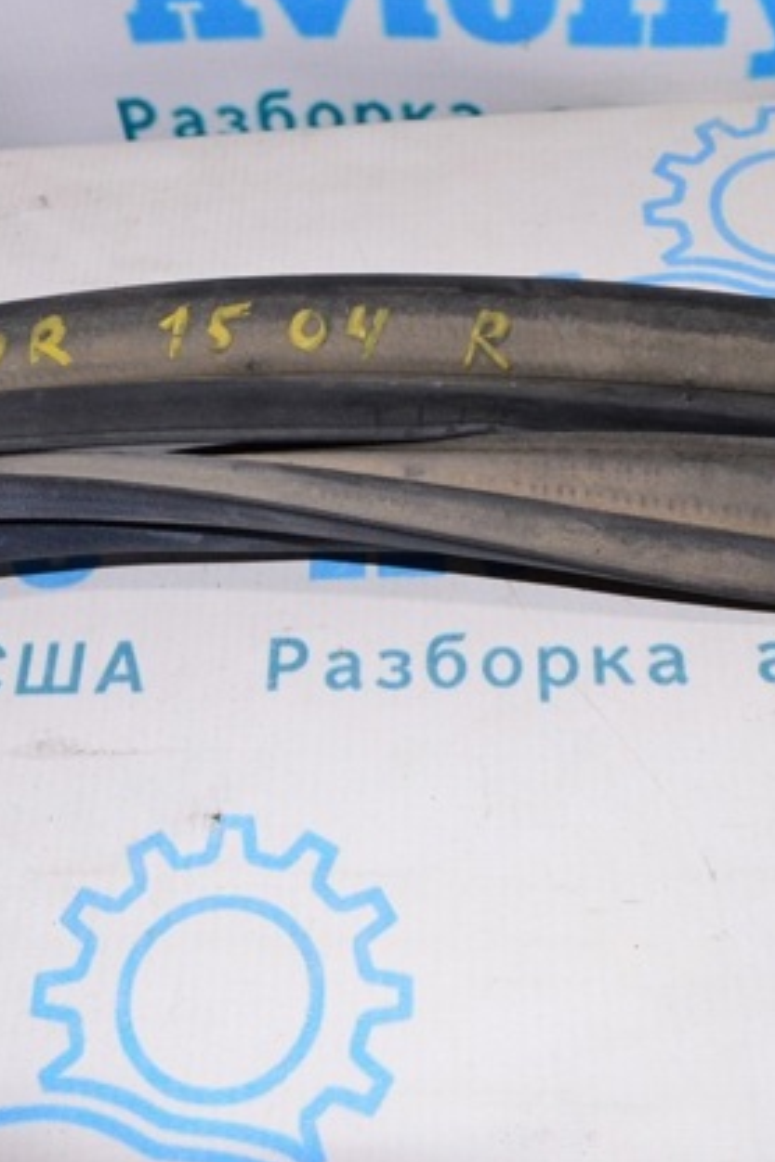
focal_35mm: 46
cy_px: 578
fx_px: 1485
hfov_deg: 29.2
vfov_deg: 42.7
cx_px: 337
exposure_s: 1/200
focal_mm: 20
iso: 1600
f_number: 8
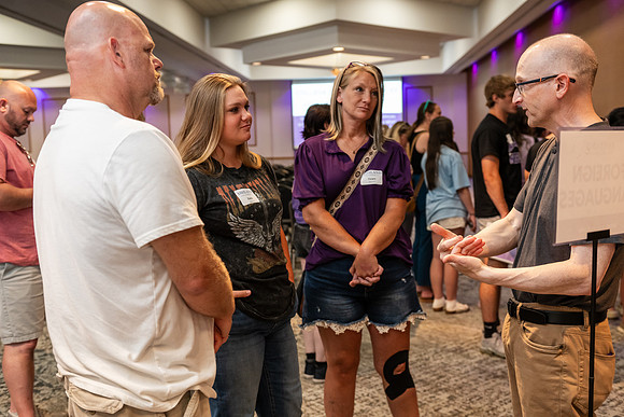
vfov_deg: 33.4
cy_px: 208
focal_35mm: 40
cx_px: 312
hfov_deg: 48.4
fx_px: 693
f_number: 3.5
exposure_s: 1/125
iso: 2000
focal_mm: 40
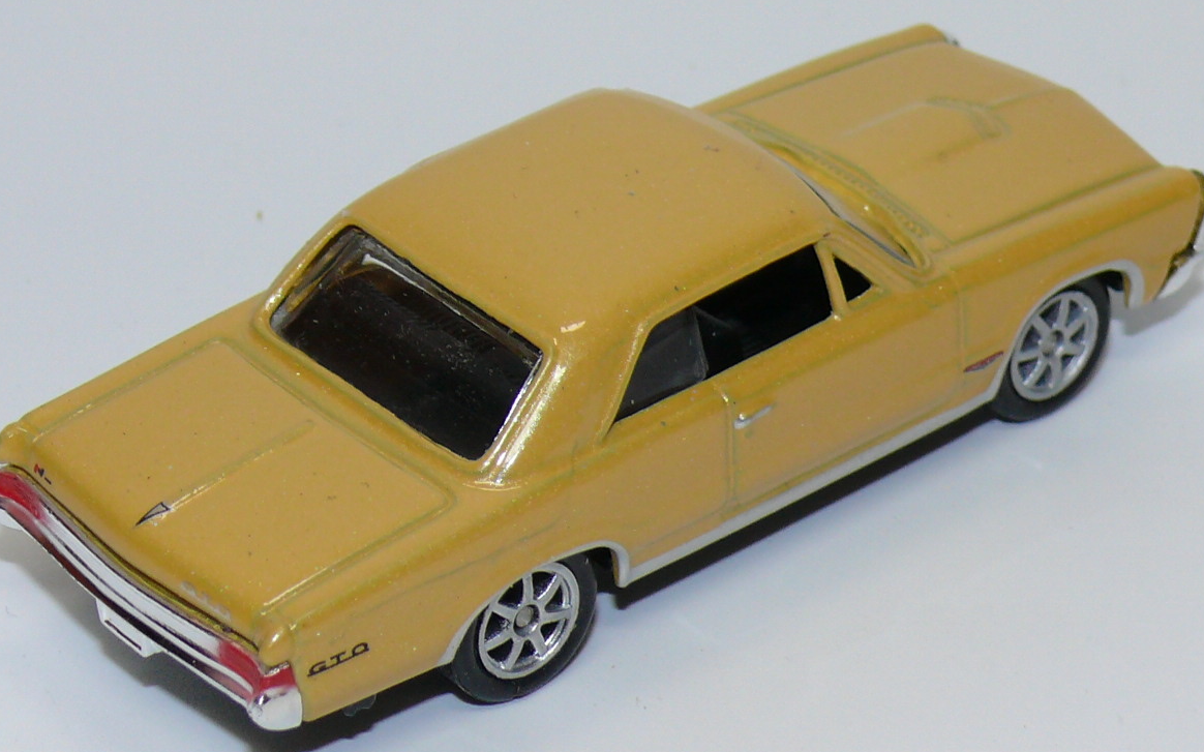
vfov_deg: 8.6
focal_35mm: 153
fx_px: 5019
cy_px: 329
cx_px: 636
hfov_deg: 13.7
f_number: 4
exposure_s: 1/30
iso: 100
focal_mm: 13.7
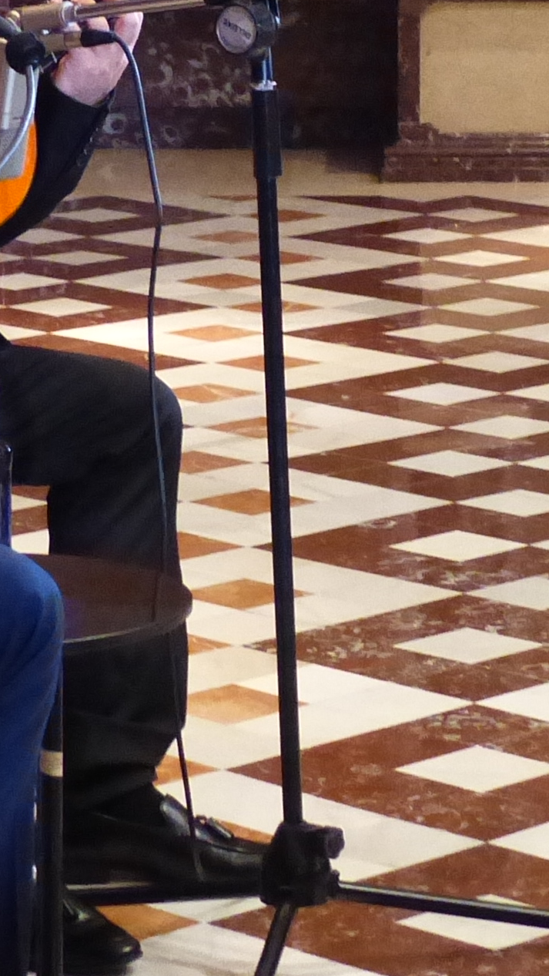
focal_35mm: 172
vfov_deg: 12.4
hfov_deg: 7.1
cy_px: 130
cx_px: 428
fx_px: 4450
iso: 800
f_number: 2.8
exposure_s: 1/25
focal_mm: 9.1
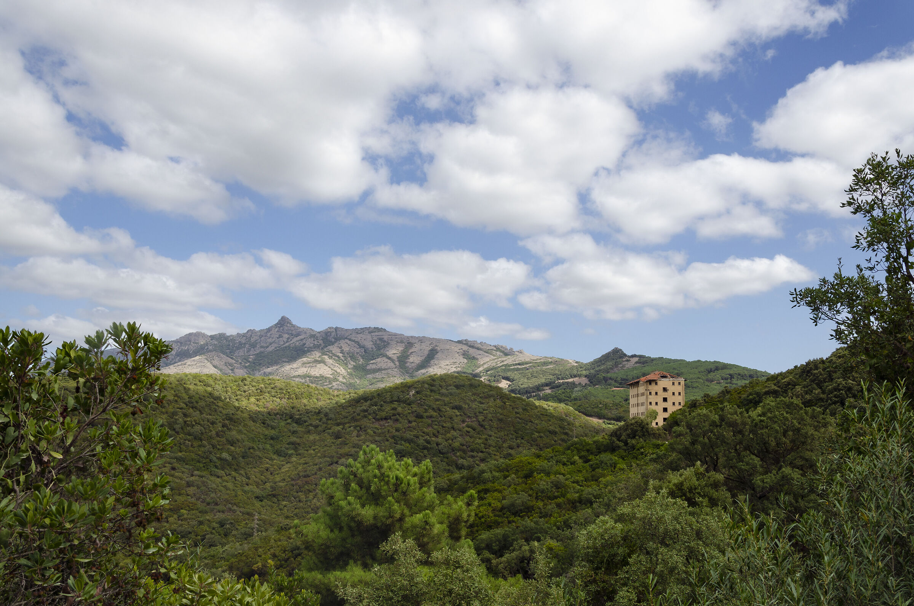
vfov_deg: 41.5
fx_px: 798
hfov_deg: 59.6
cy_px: 303
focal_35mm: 32
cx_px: 457
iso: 100
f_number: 10
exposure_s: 1/125
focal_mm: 21
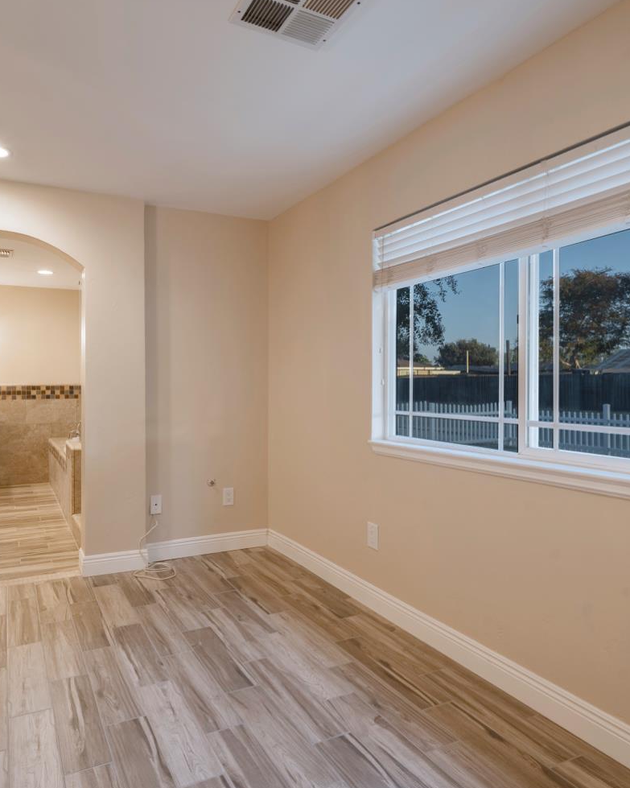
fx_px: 536
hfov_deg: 60.6
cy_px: 398
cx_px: 270
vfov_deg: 72.6
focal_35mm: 23
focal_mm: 16
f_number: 9
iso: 200
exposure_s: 1/160
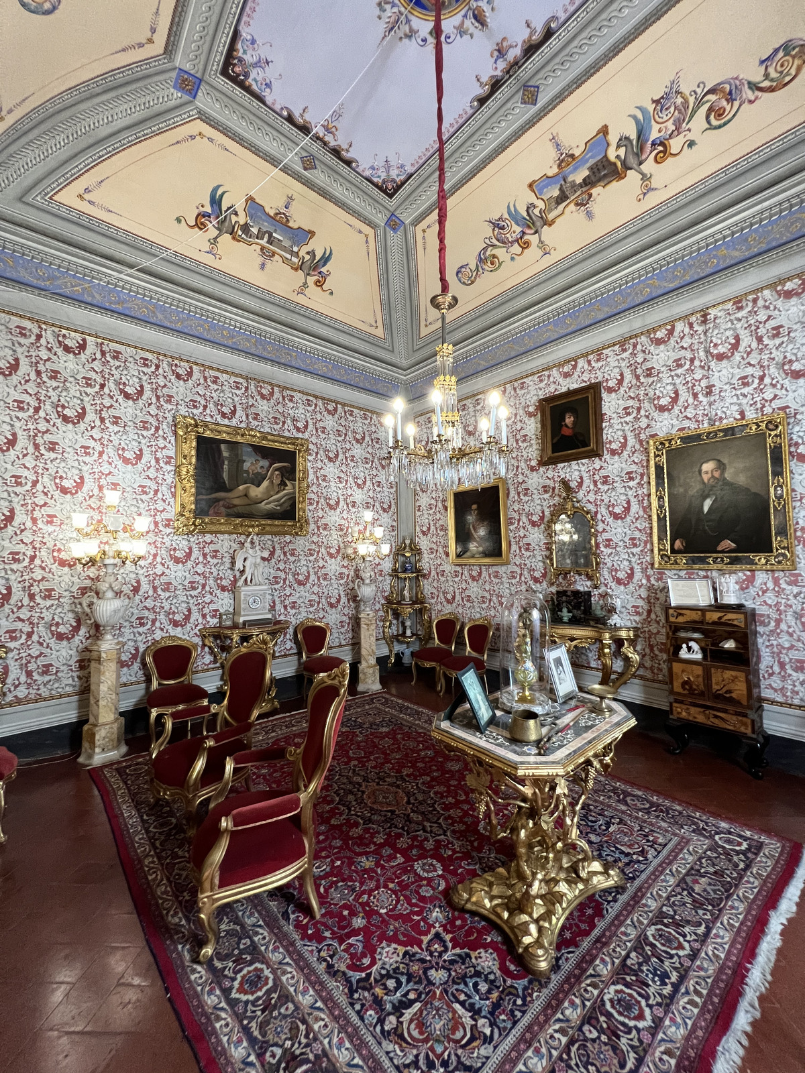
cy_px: 536
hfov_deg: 89.9
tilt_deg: +3.5
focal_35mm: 13
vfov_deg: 106.2
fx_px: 403
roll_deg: +0.6
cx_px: 402
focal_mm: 1.57
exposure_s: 1/50
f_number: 1.8
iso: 320
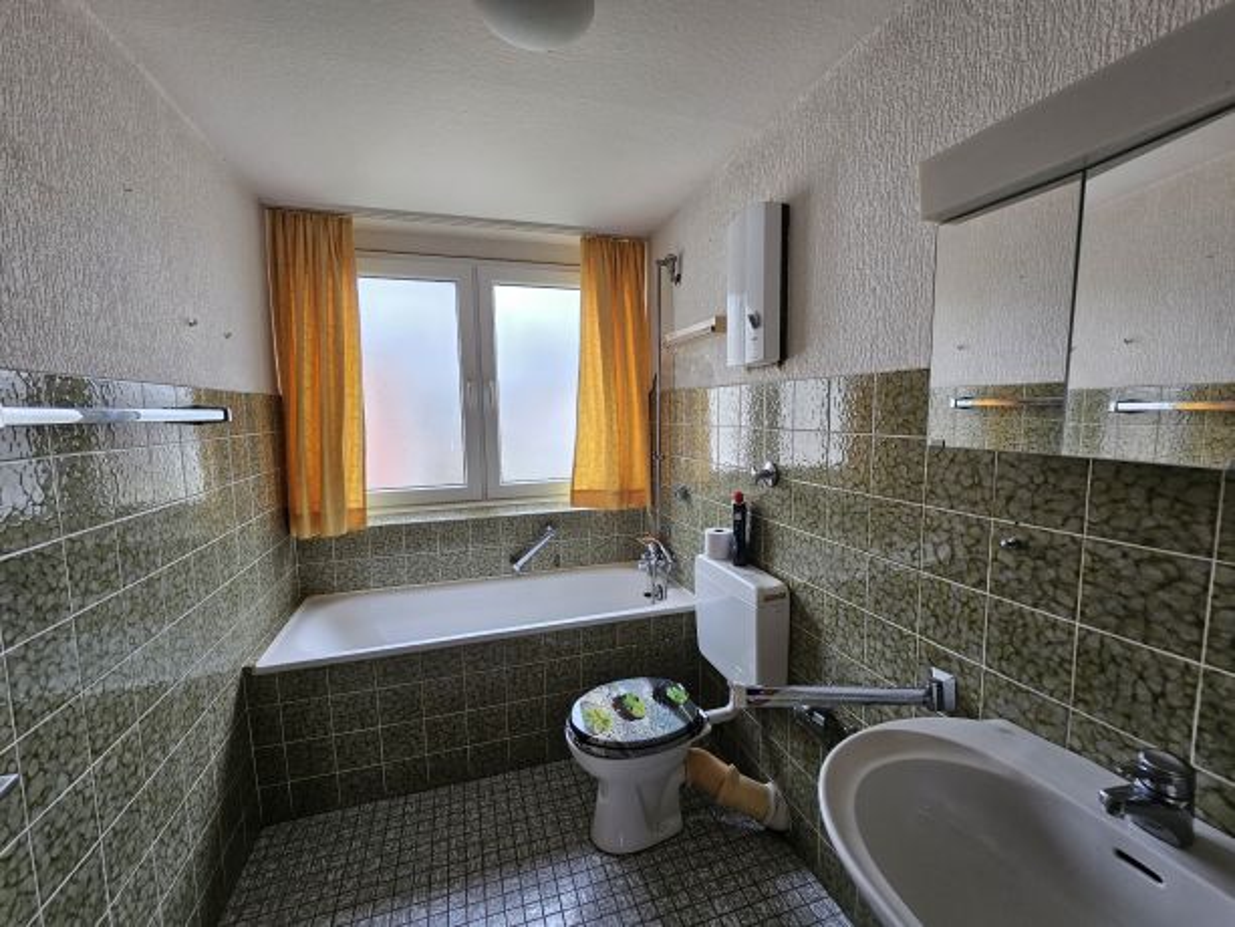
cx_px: 618
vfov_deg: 89.9
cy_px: 464
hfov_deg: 106.2
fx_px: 464
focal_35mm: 13
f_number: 2.2
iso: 80
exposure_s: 1/50
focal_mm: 2.2
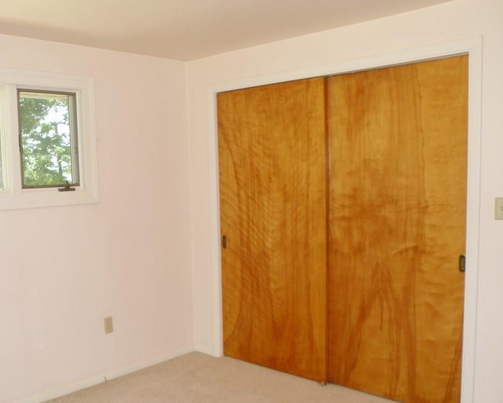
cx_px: 184
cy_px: 231
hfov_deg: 50.9
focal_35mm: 35
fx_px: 521
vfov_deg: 42.1
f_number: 2.8
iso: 64
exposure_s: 1/53.4
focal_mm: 4.7
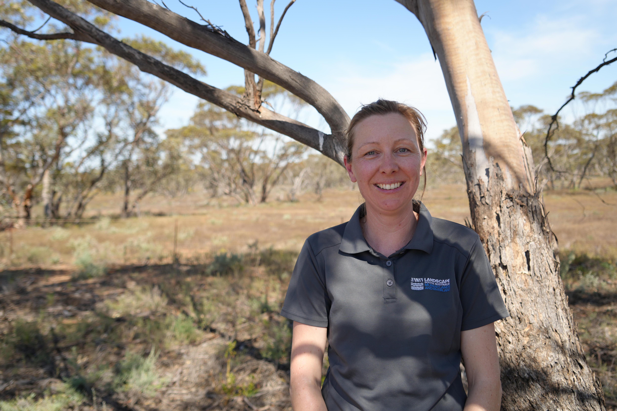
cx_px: 308
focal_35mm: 30
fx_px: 514
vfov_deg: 43.6
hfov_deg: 61.9
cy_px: 206
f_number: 4.5
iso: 100
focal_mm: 30
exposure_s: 1/400
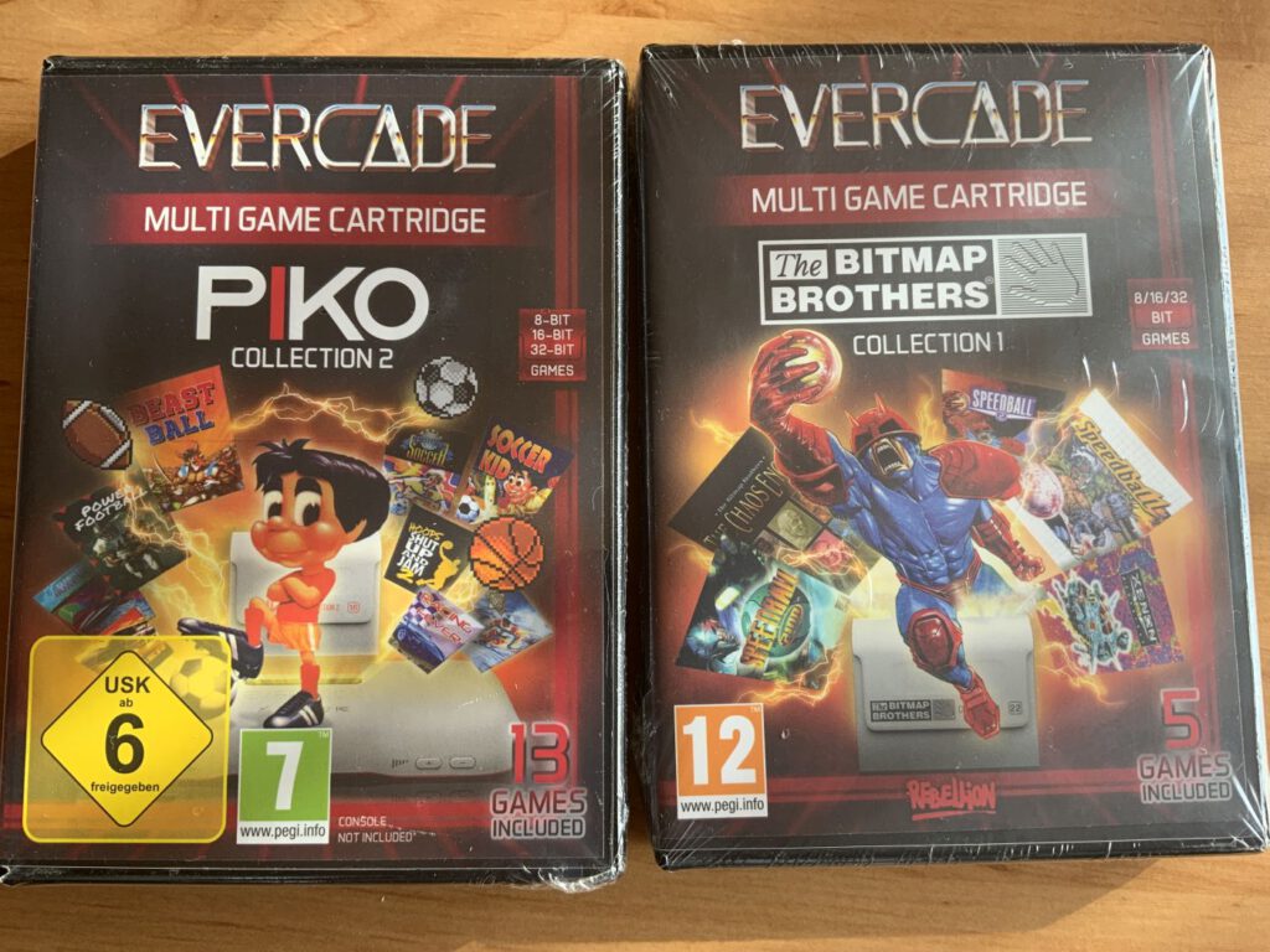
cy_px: 476
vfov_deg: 48.2
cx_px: 635
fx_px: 1064
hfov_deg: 61.7
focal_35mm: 29
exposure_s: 1/122
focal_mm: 3
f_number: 1.8
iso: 25
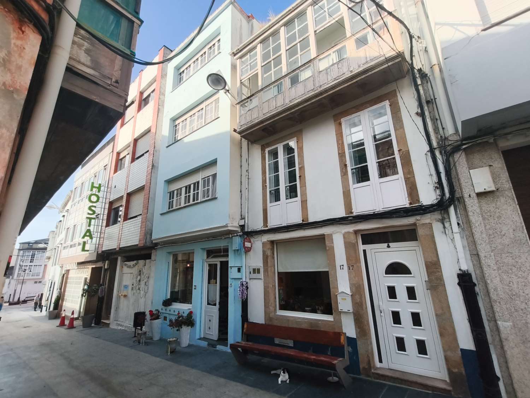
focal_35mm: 15
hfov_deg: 98.2
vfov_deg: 81.7
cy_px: 199
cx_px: 265
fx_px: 230
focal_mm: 1.67
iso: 50
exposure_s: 1/1122
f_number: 2.2
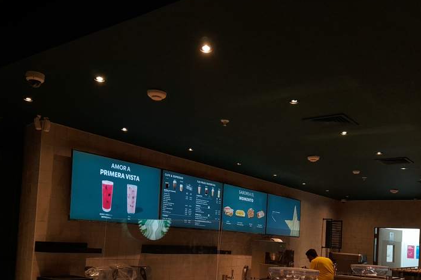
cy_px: 217
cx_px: 226
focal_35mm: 37
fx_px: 432
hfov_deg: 51.9
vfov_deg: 35.0
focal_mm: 4.6
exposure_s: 1/100
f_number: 2
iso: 200
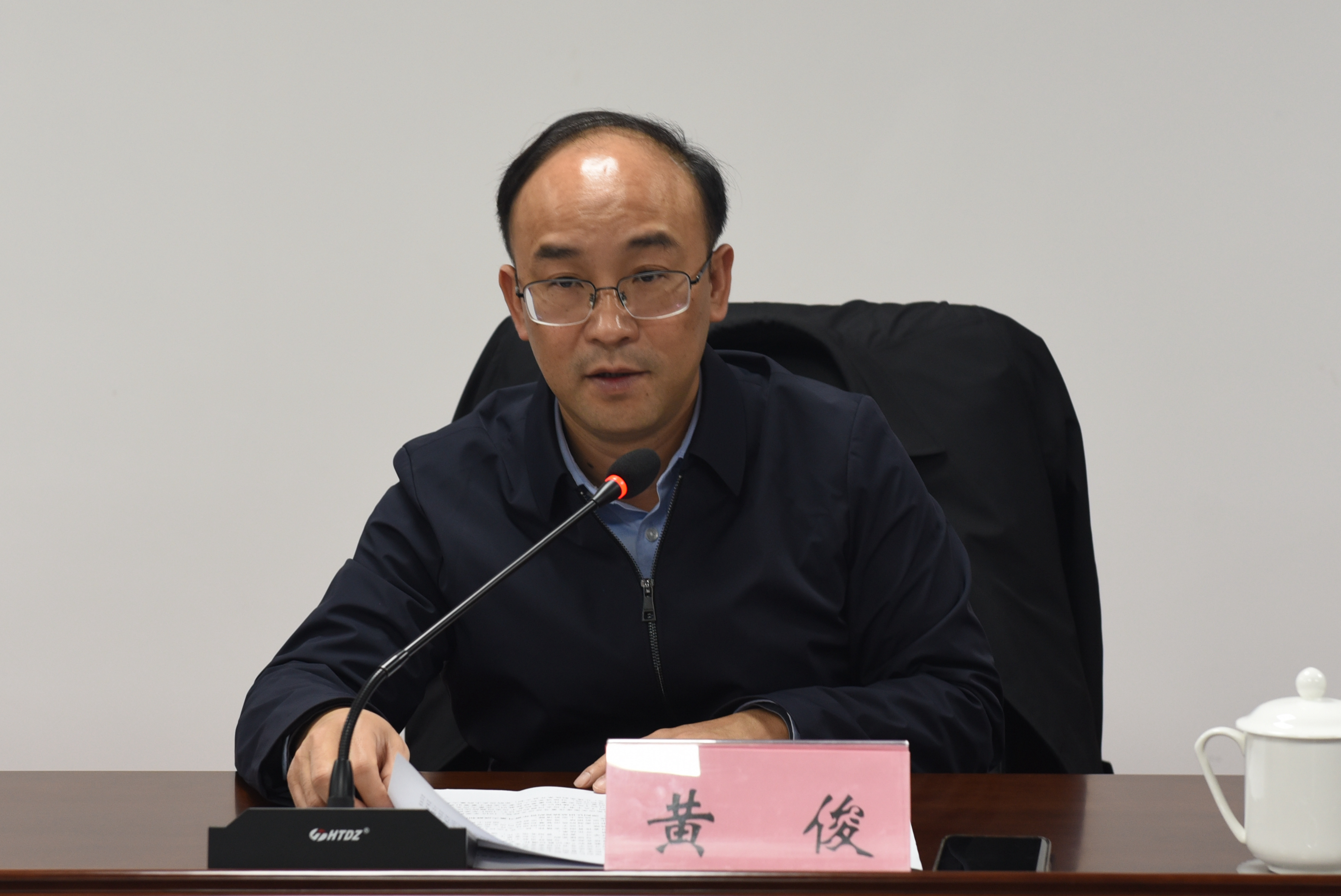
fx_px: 2236
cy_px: 448
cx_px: 670
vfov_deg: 22.6
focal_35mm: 60
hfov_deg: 33.4
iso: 800
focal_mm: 60
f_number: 4.5
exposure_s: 1/60
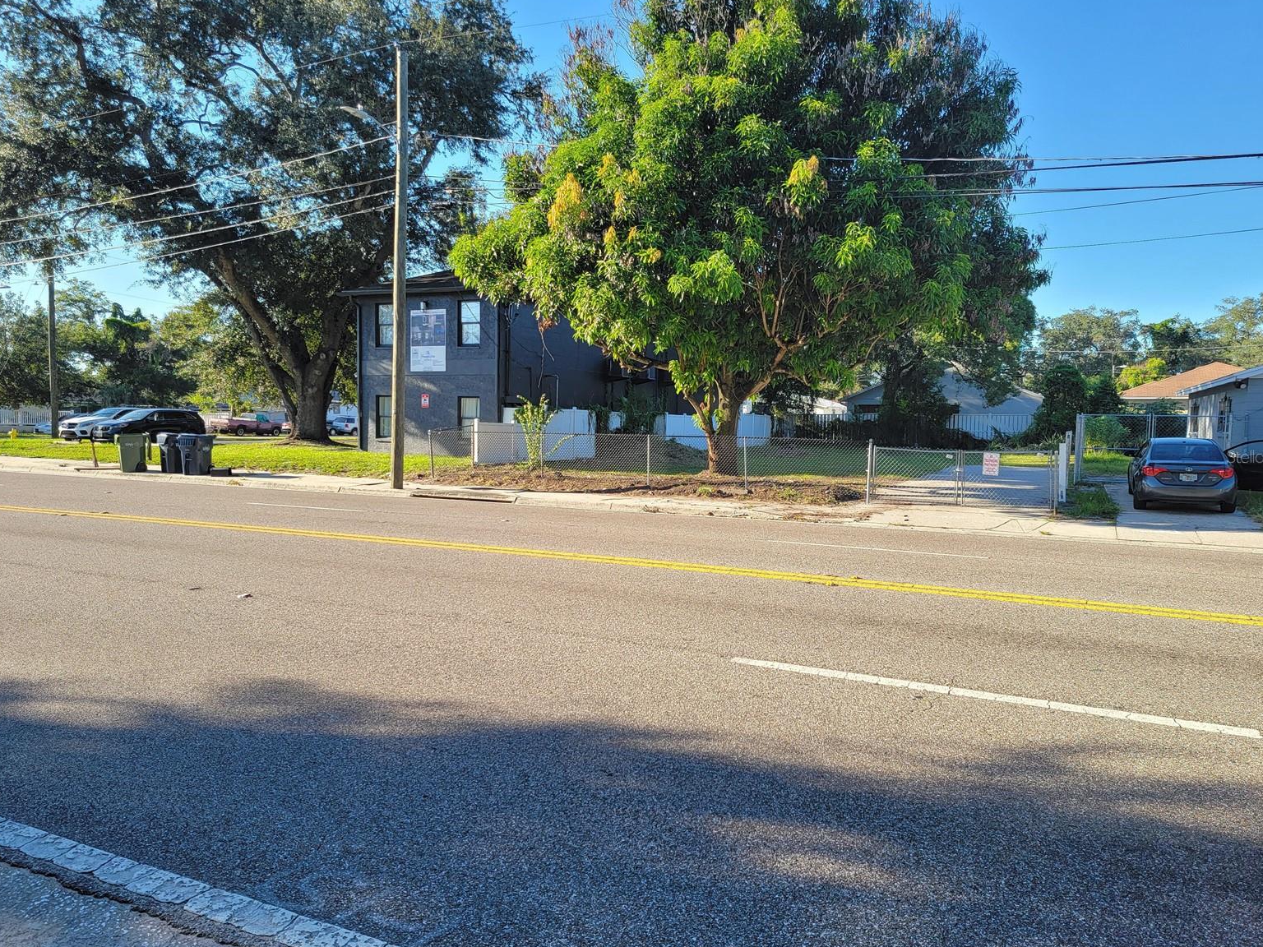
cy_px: 456
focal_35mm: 25
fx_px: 912
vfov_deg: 54.9
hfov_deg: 69.4
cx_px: 646
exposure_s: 1/229
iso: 16
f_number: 1.8
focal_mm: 6.7
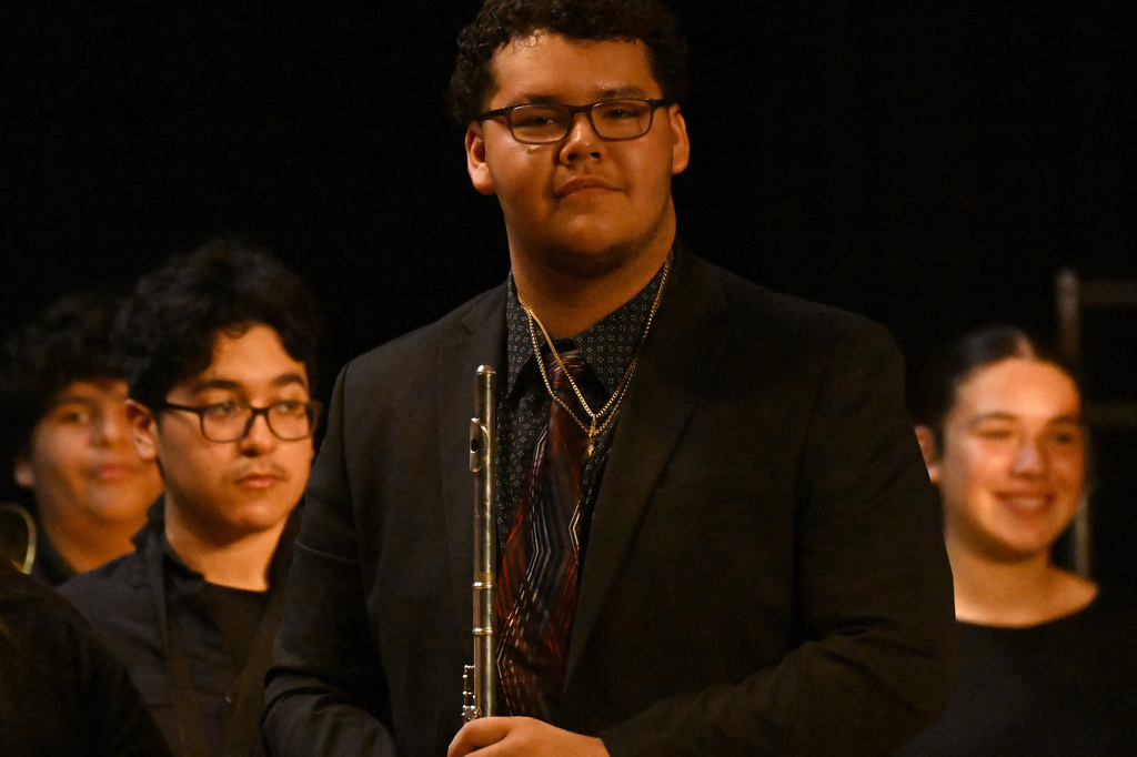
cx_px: 568
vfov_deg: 1.9
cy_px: 378
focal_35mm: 720
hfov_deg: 2.9
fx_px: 22731
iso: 12800
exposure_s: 1/1000
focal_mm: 480
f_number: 5.6
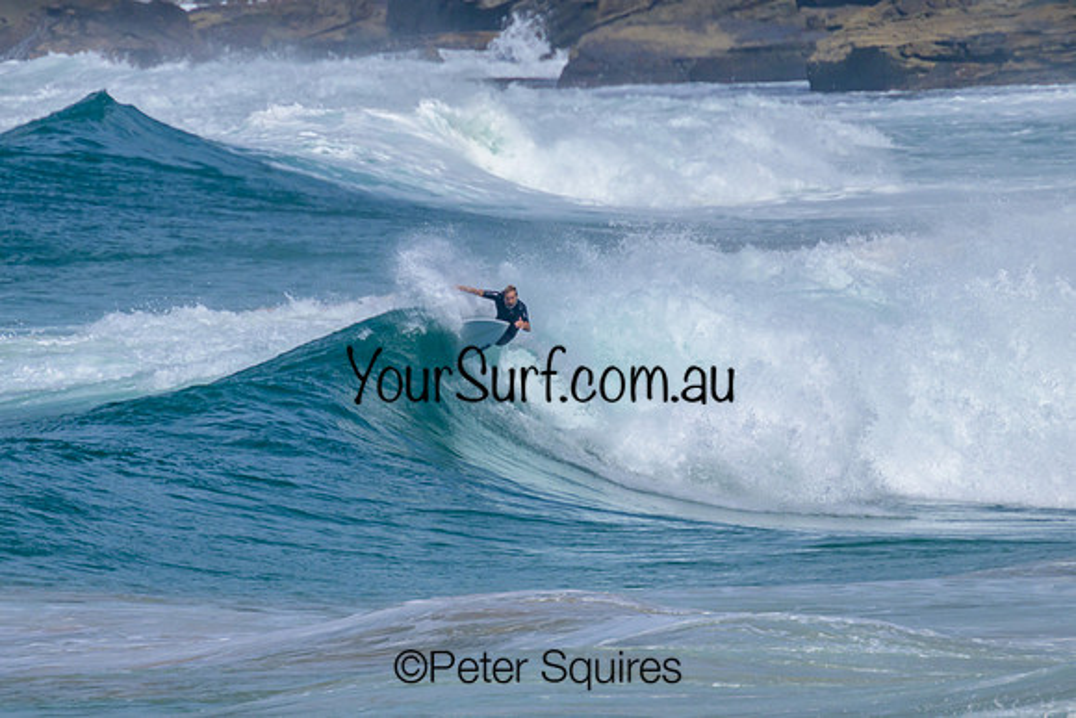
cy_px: 388
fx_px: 32720
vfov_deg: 1.3
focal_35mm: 1095
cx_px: 458
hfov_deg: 1.9
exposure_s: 1/2000
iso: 360
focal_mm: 800
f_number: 11
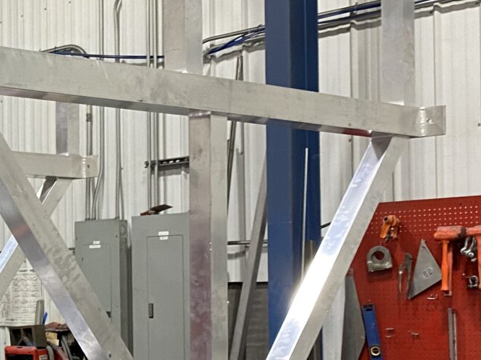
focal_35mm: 80
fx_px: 1111
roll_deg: -0.5
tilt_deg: +1.2
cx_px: -136
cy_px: 271
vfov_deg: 18.3
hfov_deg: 22.1
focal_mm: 4.25
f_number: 1.8
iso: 125
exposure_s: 1/60
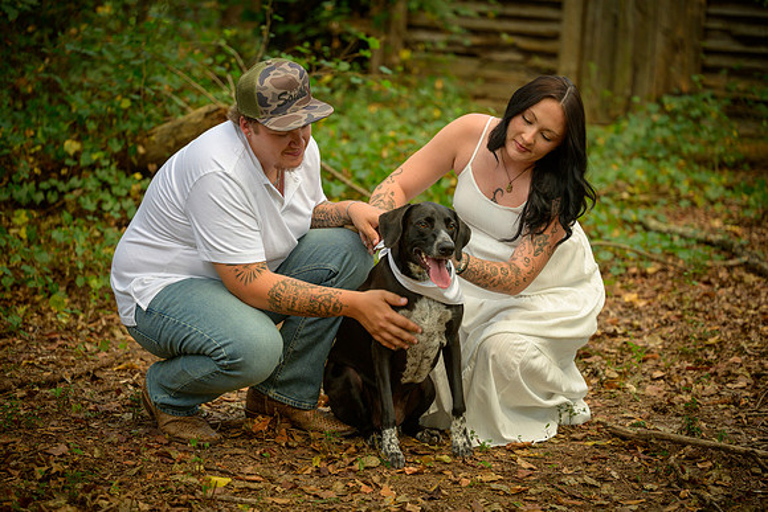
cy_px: 256
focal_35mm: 105
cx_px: 384
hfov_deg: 19.5
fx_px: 2240
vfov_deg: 13.0
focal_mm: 105
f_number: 3.3
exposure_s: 1/125
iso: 1100
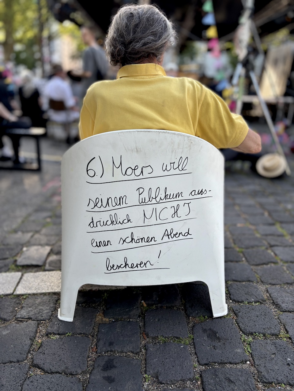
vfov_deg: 67.3
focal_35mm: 26
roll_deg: -2.4
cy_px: 196
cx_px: 147
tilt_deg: -19.8
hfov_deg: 53.1
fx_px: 294
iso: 50
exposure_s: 1/736
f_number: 1.6
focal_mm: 5.96
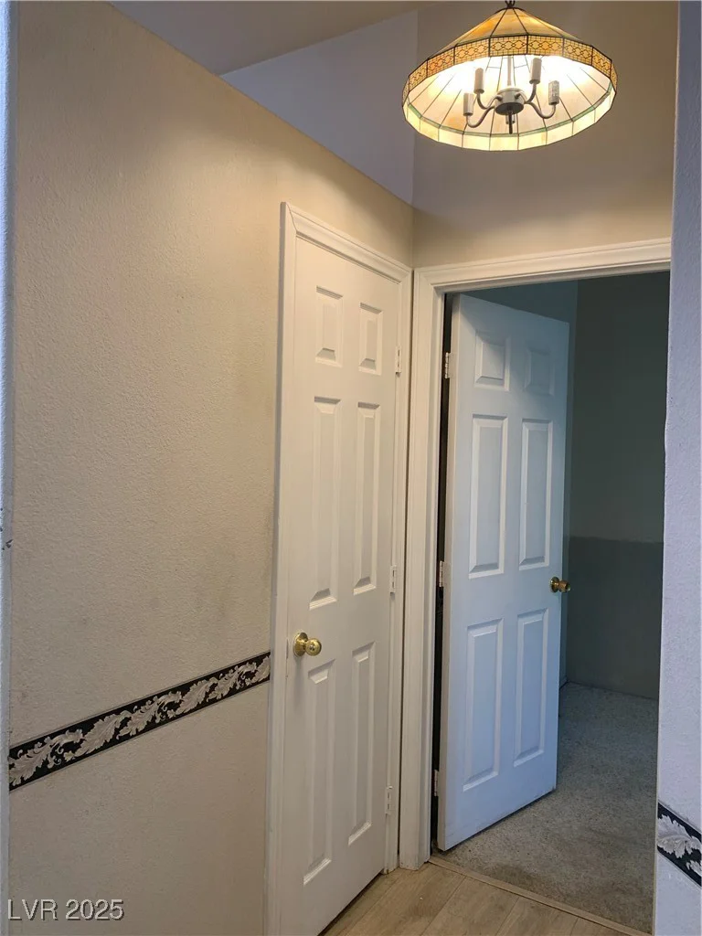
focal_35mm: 26
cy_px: 468
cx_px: 351
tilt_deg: -0.6
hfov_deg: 53.1
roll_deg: -1.9
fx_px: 703
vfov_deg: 67.3
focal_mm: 4.25
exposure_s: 1/60
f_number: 1.8
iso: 64
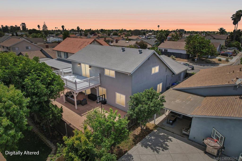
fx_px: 148
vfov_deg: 57.2
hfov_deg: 78.6
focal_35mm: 22
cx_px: 121
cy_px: 80
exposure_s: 1/640
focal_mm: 8.4
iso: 110
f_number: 2.8
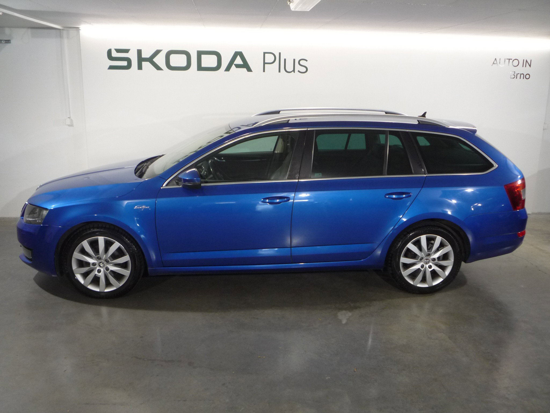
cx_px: 275
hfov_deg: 60.0
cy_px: 206
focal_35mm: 30
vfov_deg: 46.8
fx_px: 477
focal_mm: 5.2
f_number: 3.3
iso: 200
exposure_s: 1/30
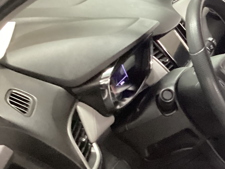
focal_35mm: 96
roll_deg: +0.2
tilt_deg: -25.7
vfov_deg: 15.4
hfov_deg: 18.9
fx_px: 624
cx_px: 297
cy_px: 122
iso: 640
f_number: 2.4
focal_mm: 3.3
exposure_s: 1/24
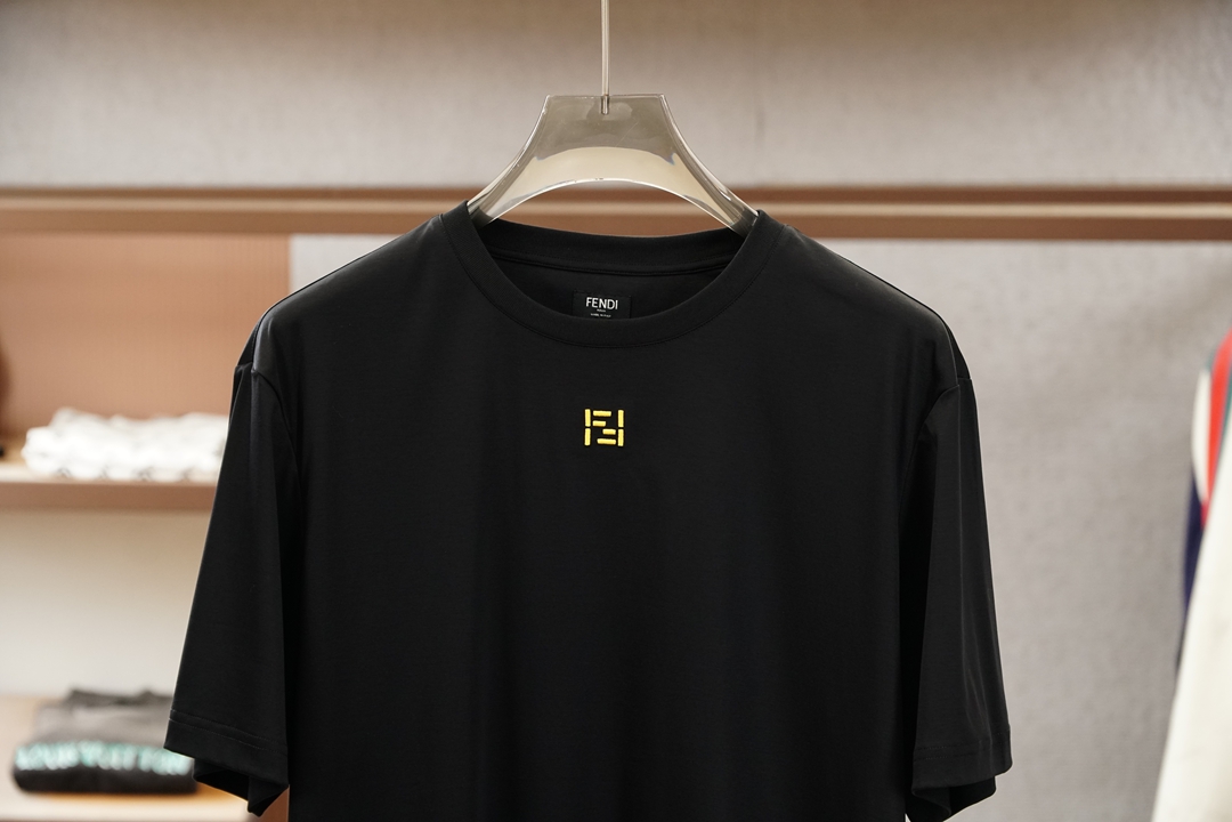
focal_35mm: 84
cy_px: 411
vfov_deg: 16.3
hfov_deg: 24.2
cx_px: 616
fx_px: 2874
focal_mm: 56
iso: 1250
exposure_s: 1/125
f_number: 4
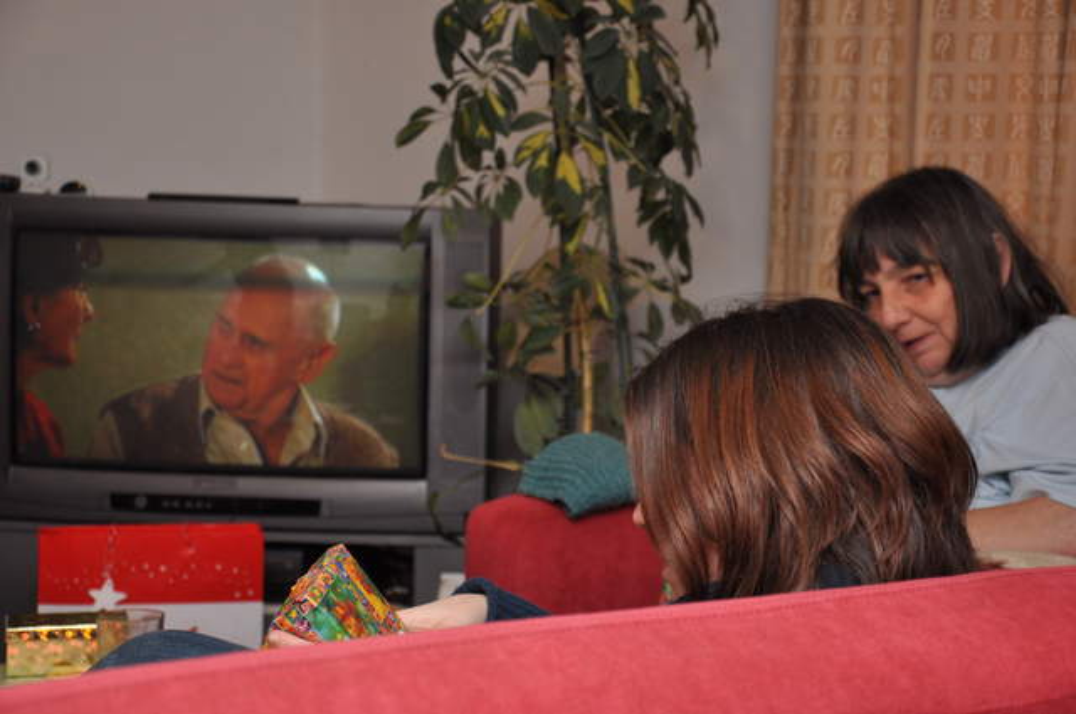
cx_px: 538
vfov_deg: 15.7
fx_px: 2597
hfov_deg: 23.4
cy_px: 357
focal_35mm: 87
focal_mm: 58
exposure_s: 1/60
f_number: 5.3
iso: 640
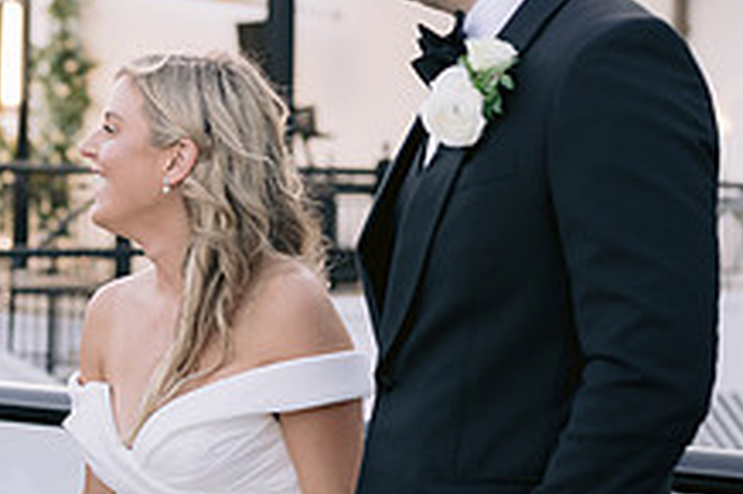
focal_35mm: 145
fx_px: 2990
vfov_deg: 9.4
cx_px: 165
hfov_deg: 14.1
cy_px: 289
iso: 400
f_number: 2.8
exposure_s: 1/640
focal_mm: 50
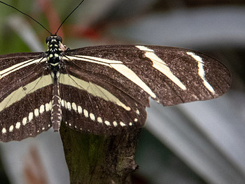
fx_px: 7012
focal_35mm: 989
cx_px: 49
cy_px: 82
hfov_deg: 2.0
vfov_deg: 1.5
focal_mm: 300
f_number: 7.1
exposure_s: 1/320
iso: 4000
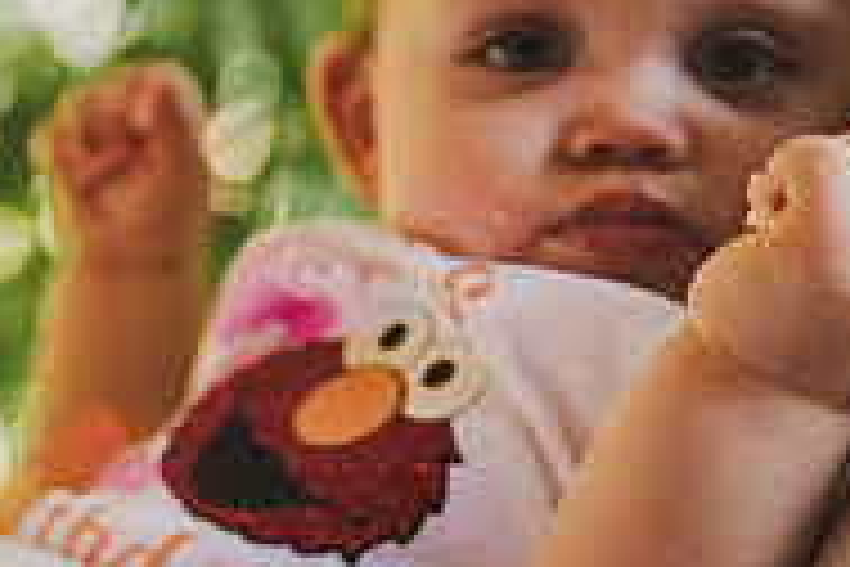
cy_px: 290
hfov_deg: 14.6
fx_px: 3258
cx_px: -9
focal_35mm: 138
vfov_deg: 9.9
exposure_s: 1/640
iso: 1250
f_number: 2.8
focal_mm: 45
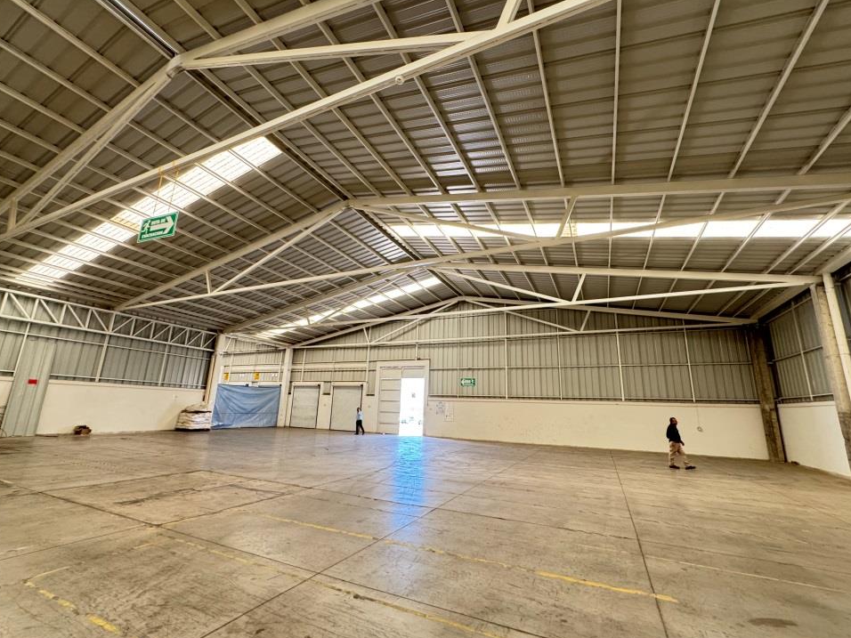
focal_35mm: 15
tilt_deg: +13.5
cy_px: 323
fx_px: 369
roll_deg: -1.7
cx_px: 428
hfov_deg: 98.2
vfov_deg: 81.7
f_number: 2.2
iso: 320
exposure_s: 1/95
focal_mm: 2.22
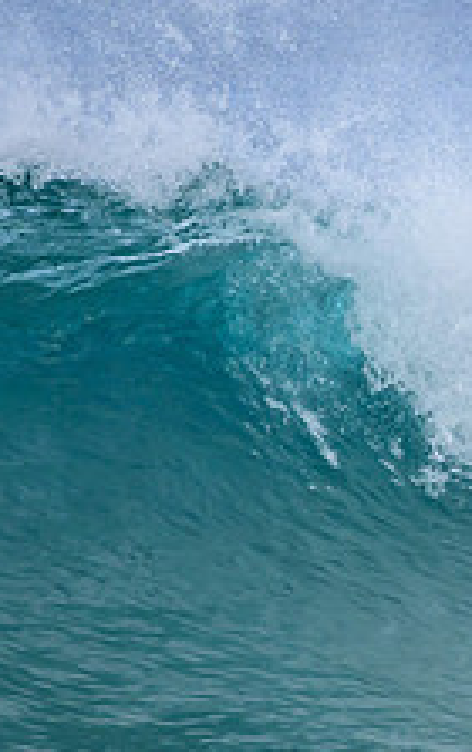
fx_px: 54325
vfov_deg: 0.8
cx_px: 839
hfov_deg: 0.5
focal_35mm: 2648
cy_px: 437
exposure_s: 1/2000
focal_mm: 1000
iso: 1250
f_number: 11
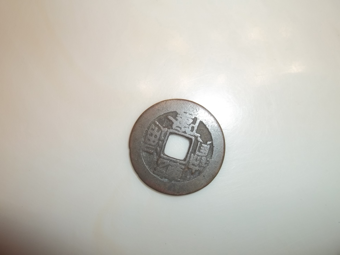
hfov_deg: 55.4
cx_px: 170
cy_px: 128
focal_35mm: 33
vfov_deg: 42.9
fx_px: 324
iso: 64
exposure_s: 1/30
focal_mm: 5.9
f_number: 3.3
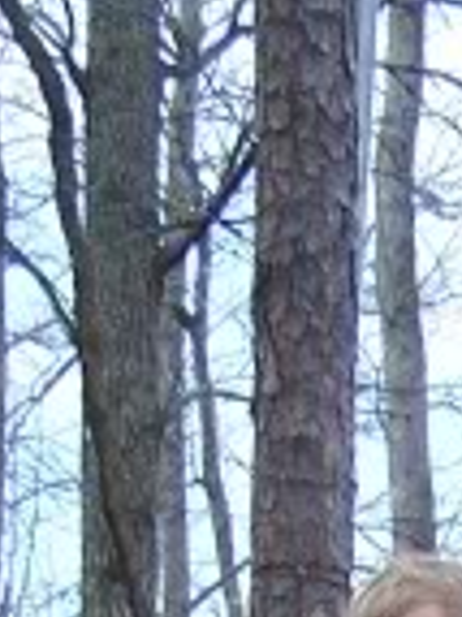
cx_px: 773
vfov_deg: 8.3
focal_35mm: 213
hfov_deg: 6.8
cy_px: 1618
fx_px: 3796
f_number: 2.8
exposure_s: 1/350
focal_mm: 6.3
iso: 80
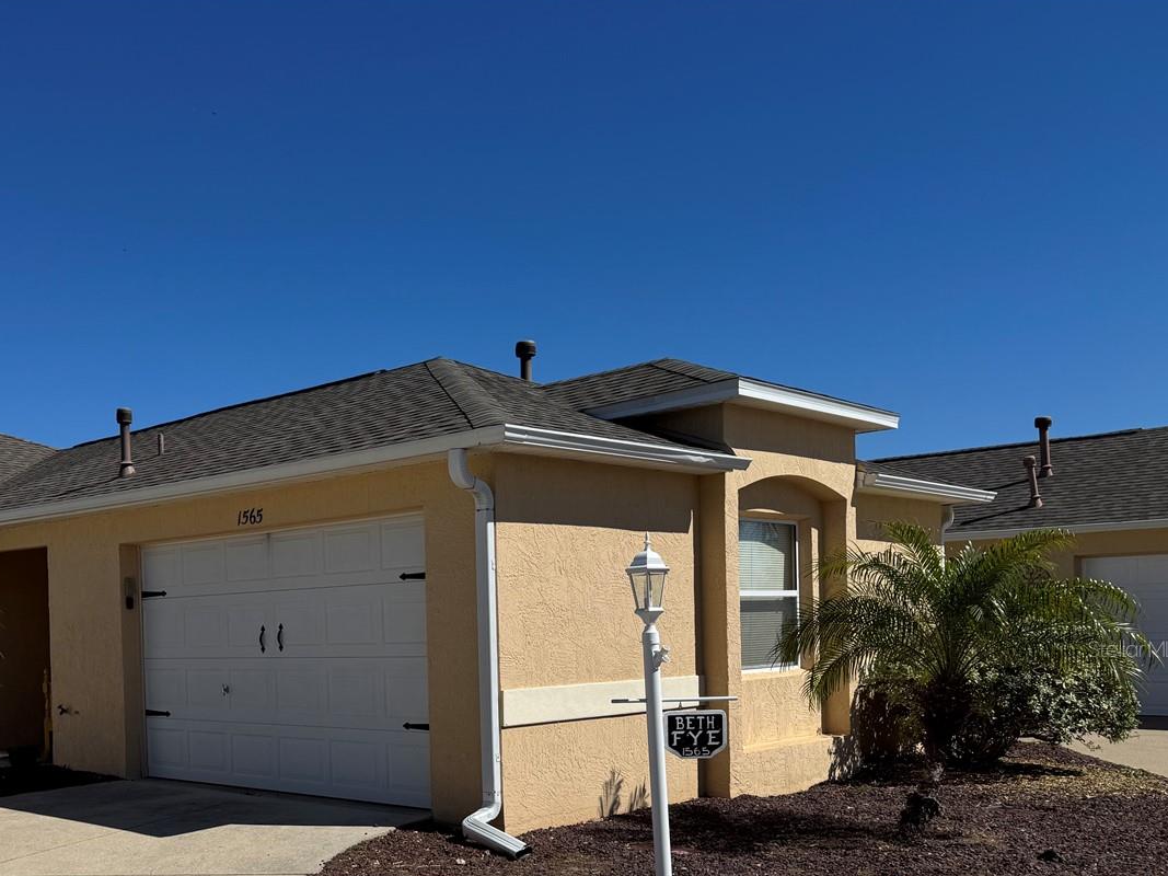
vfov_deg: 38.7
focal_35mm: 36
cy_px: 648
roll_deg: +1.7
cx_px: 315
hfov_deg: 49.6
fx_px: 1215
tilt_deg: -2.1
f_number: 1.78
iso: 80
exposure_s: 1/9009
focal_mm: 6.76
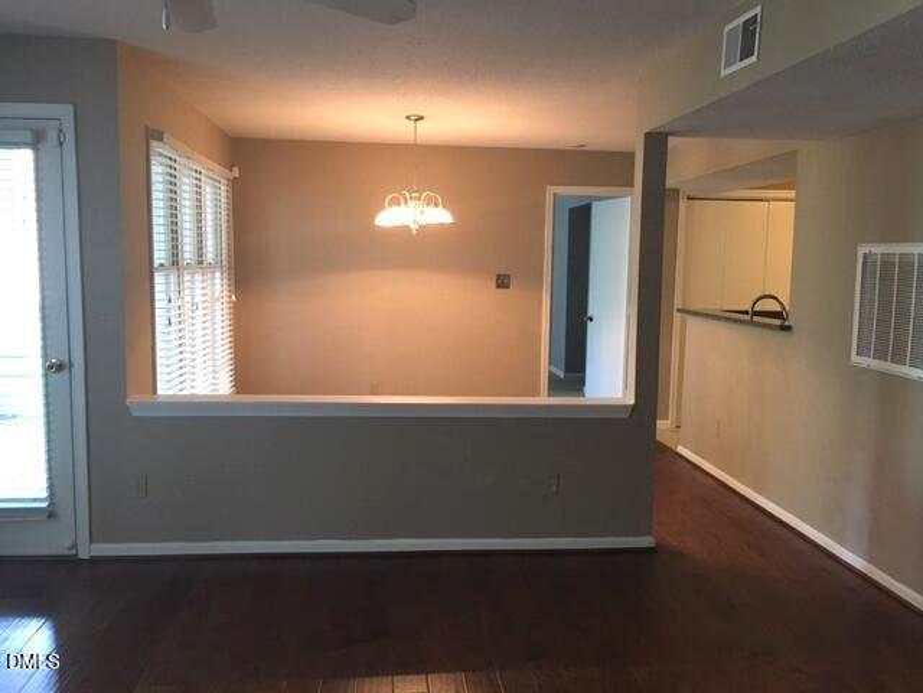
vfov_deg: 48.2
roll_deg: -1.5
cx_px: 462
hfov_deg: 61.7
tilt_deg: -5.8
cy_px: 346
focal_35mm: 29
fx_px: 773
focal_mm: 4.15
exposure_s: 1/30
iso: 200
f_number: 2.2
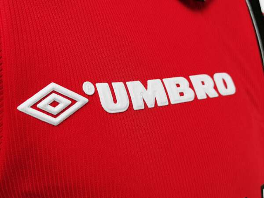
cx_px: 132
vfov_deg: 36.0
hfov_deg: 46.8
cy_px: 99
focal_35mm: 40
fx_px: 305
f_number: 1.8
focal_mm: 5.58
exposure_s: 1/60
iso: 200
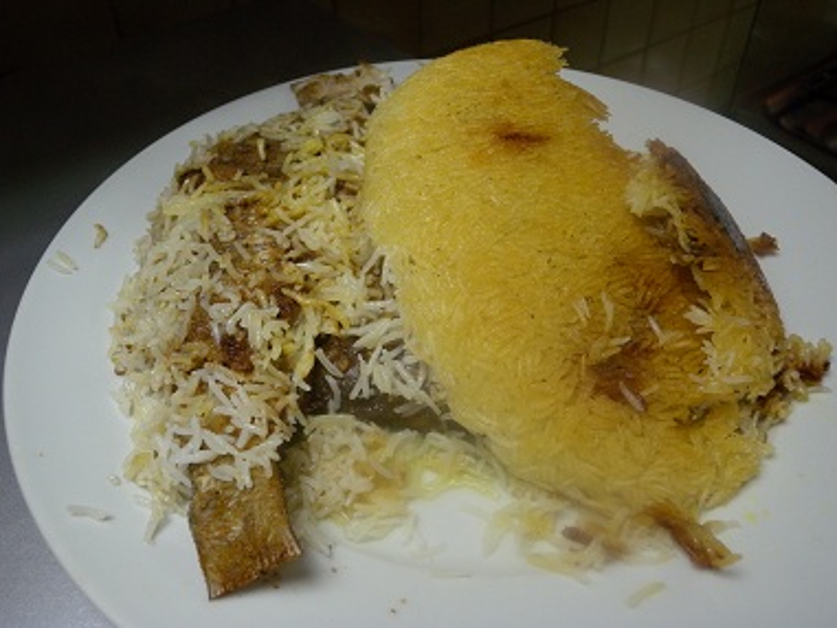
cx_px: 418
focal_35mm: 31
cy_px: 314
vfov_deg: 45.5
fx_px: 750
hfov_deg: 58.3
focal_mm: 6.7
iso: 302
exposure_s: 1/73
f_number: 2.8
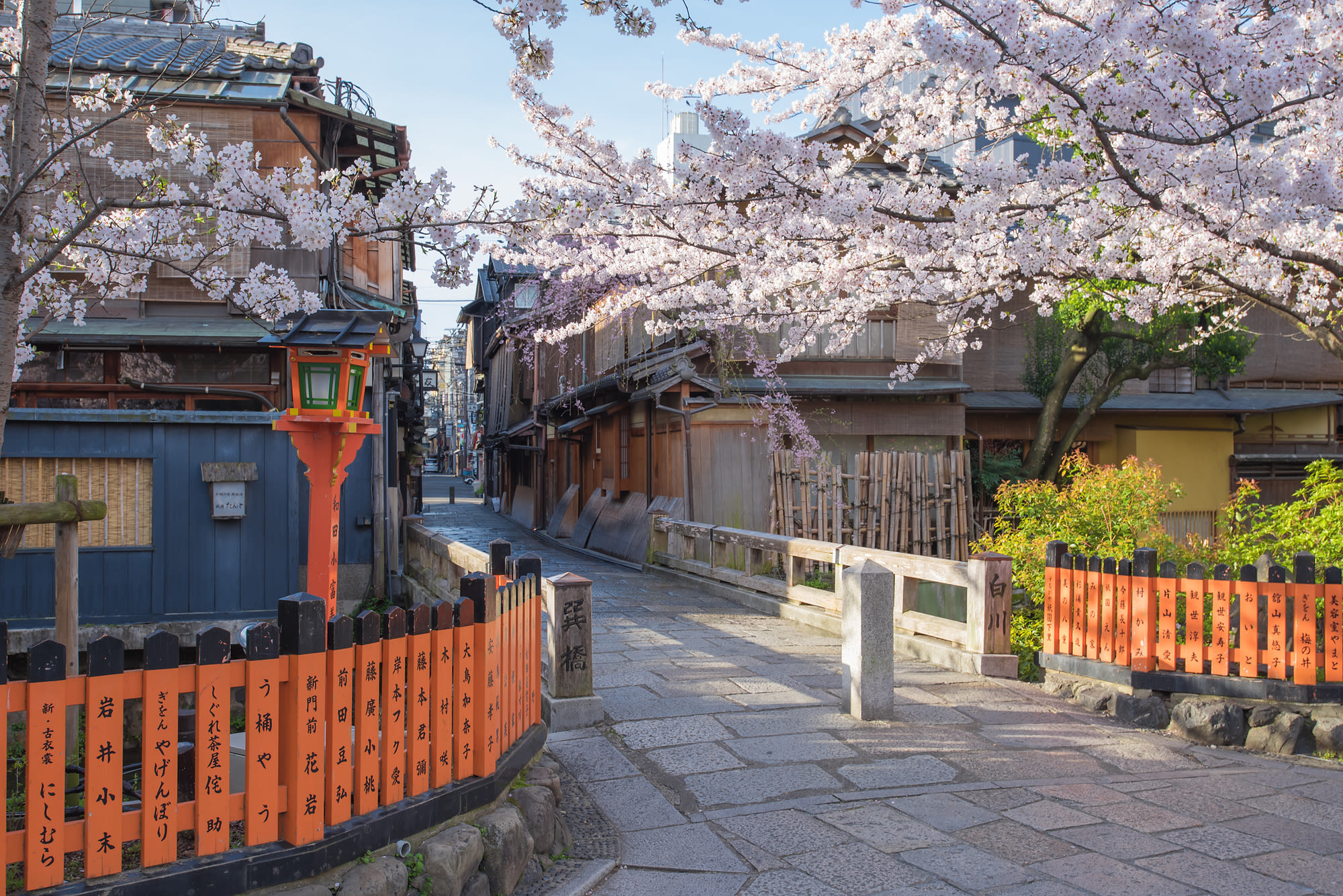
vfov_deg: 37.9
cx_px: 672
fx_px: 1306
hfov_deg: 54.4
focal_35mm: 35
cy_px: 448
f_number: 11
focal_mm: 35
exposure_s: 1/80
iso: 200
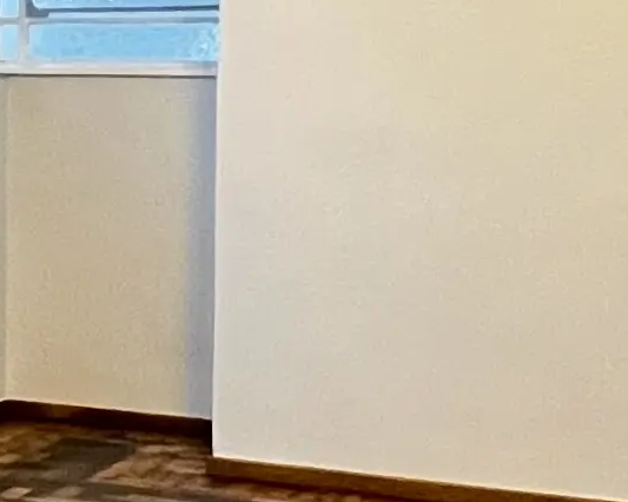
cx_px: -667
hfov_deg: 15.5
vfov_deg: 15.9
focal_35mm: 96
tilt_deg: +0.0
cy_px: 81
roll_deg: -0.6
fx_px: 1784
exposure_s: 1/60
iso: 800
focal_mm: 1.57
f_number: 1.8
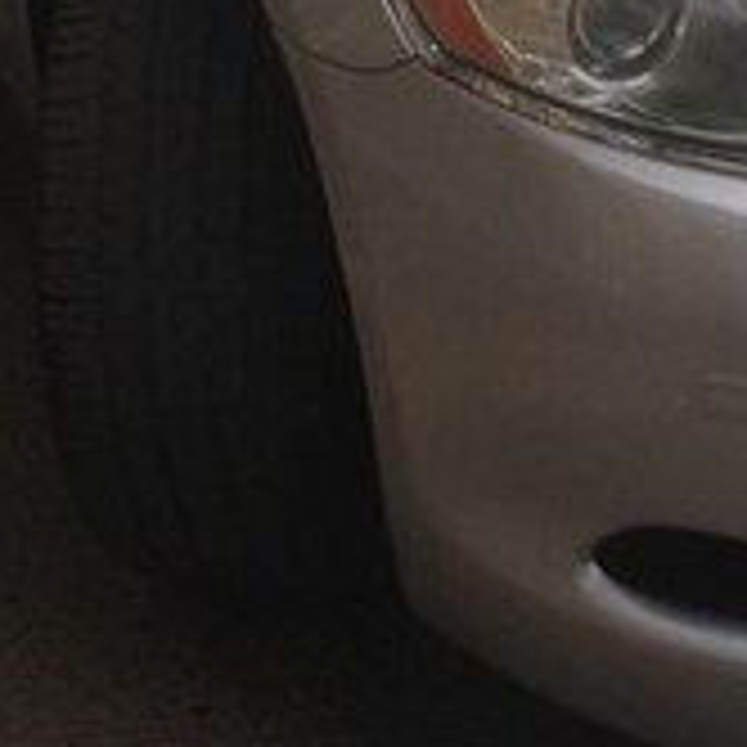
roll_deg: -2.5
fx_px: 2832
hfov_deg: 15.0
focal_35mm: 116
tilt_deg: -24.7
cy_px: -155
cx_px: 328
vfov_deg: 14.5
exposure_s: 1/1642
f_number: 2.4
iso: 50
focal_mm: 4.12
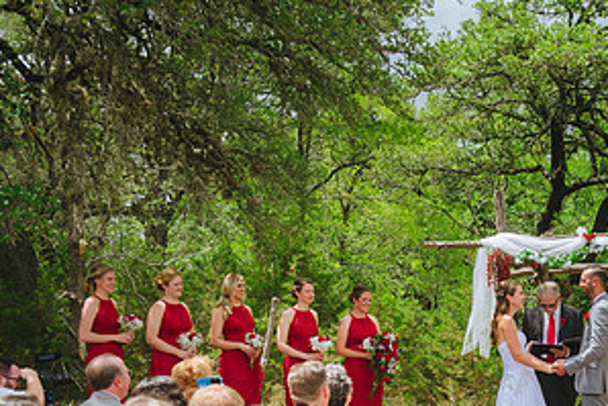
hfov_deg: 26.4
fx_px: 1250
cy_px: 309
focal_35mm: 74
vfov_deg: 18.3
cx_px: 555
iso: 160
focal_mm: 38
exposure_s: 1/1600
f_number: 2.8
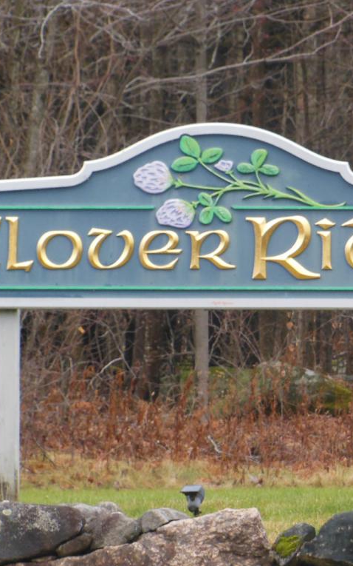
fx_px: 6420
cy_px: 283
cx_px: 202
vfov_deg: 5.0
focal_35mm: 417
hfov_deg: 3.1
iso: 320
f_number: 5.8
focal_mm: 52.5
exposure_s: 1/60
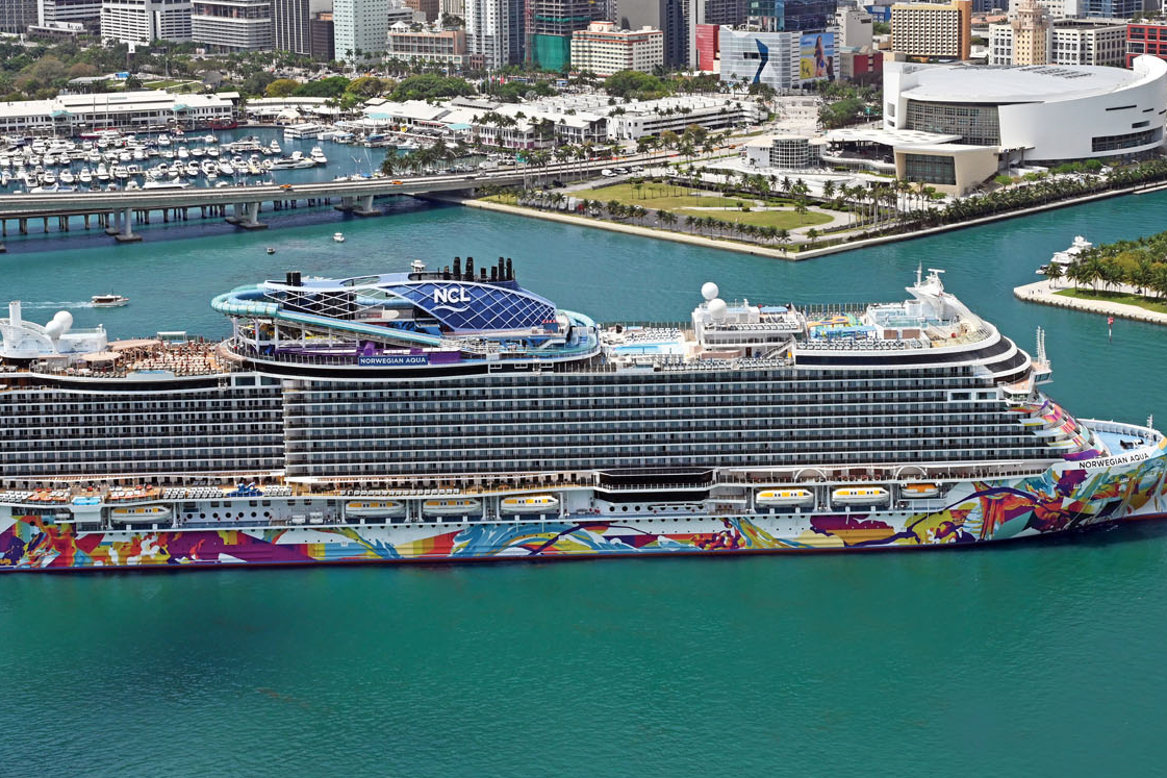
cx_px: 613
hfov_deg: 30.5
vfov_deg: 20.4
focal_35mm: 66
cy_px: 177
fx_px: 2139
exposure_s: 1/1000
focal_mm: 37
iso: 500
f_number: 13
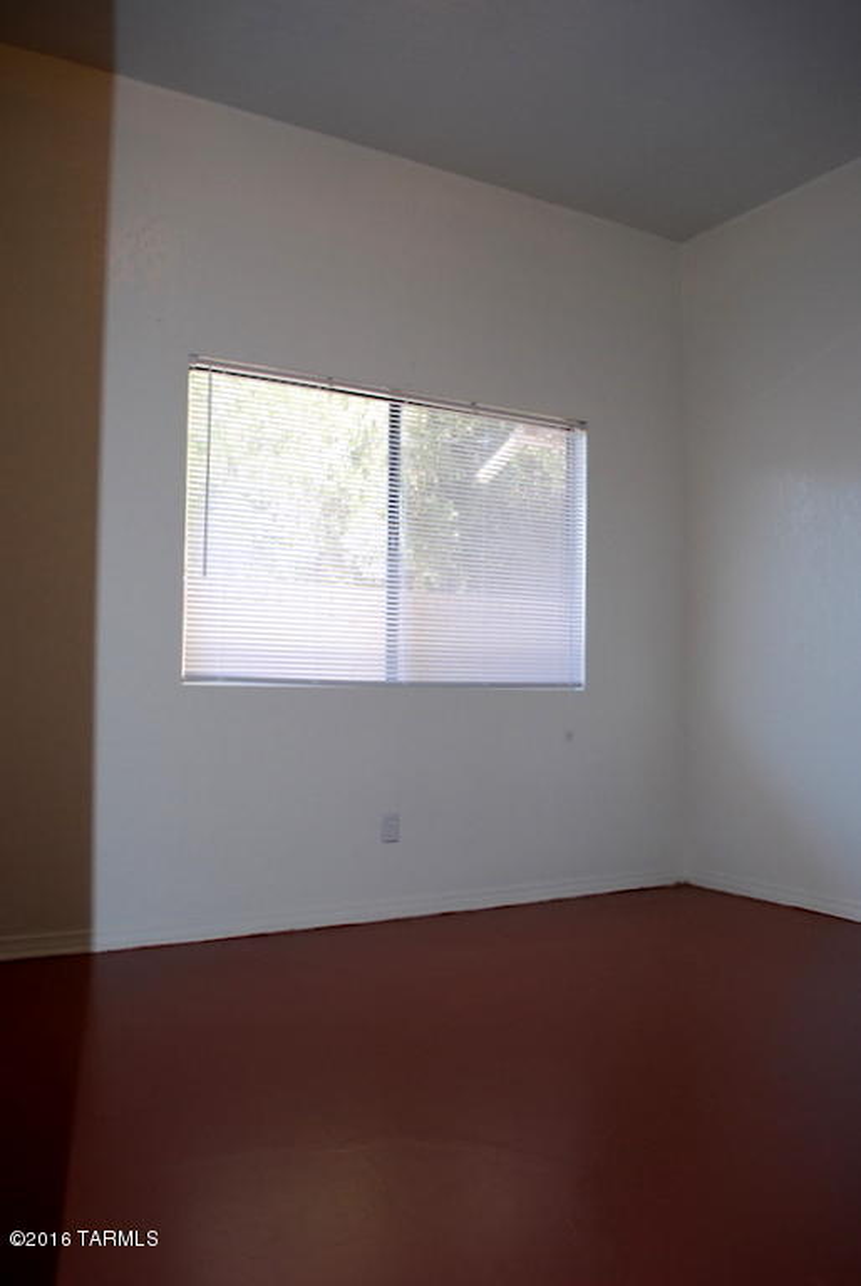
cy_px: 643
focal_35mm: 27
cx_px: 430
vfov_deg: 67.3
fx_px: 966
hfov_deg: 48.0
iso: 200
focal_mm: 18
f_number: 3.5
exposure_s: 1/60
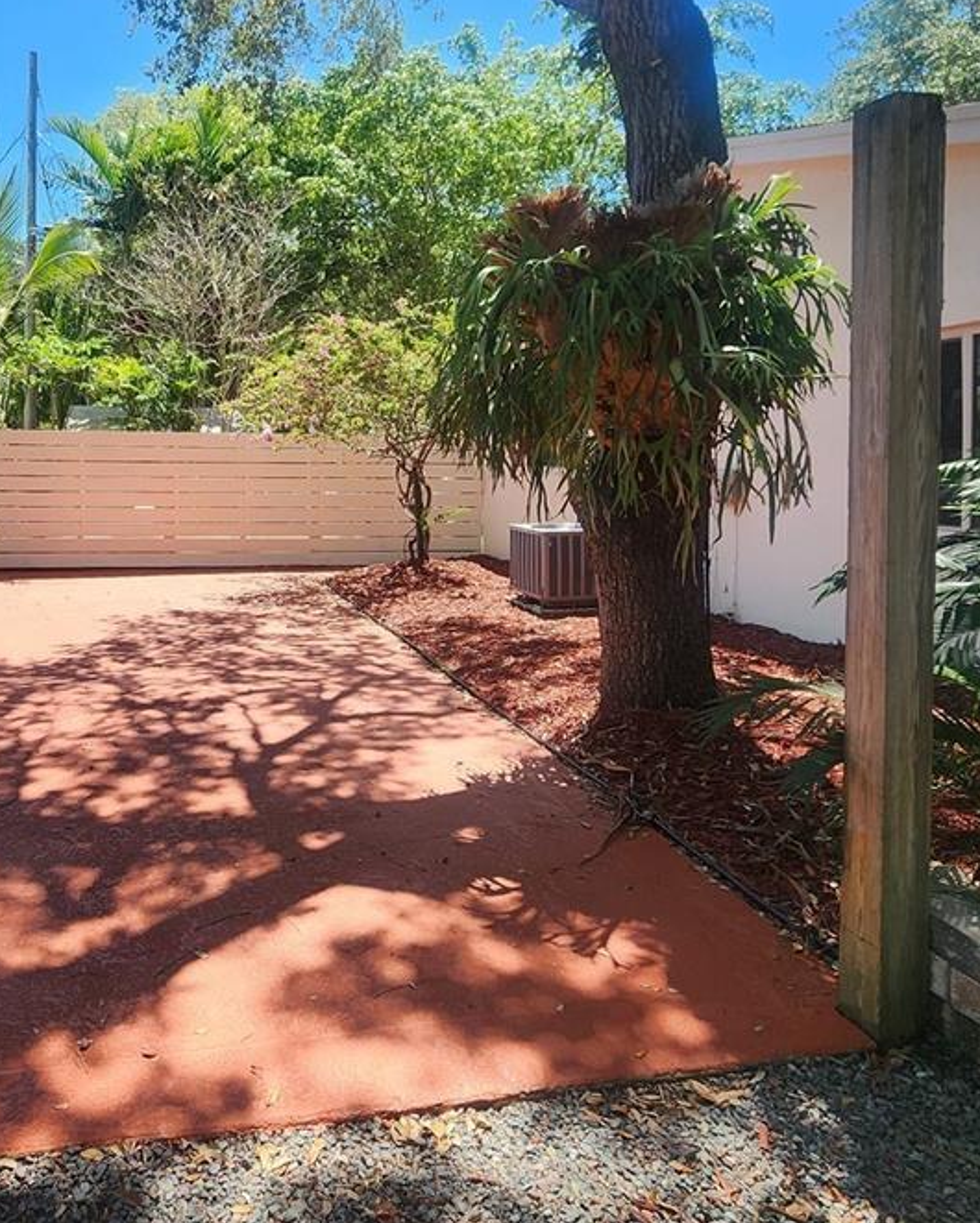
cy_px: 473
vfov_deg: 71.6
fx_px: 833
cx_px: 288
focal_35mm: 23
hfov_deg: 58.8
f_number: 2.2
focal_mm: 2.2
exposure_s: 1/726
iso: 50
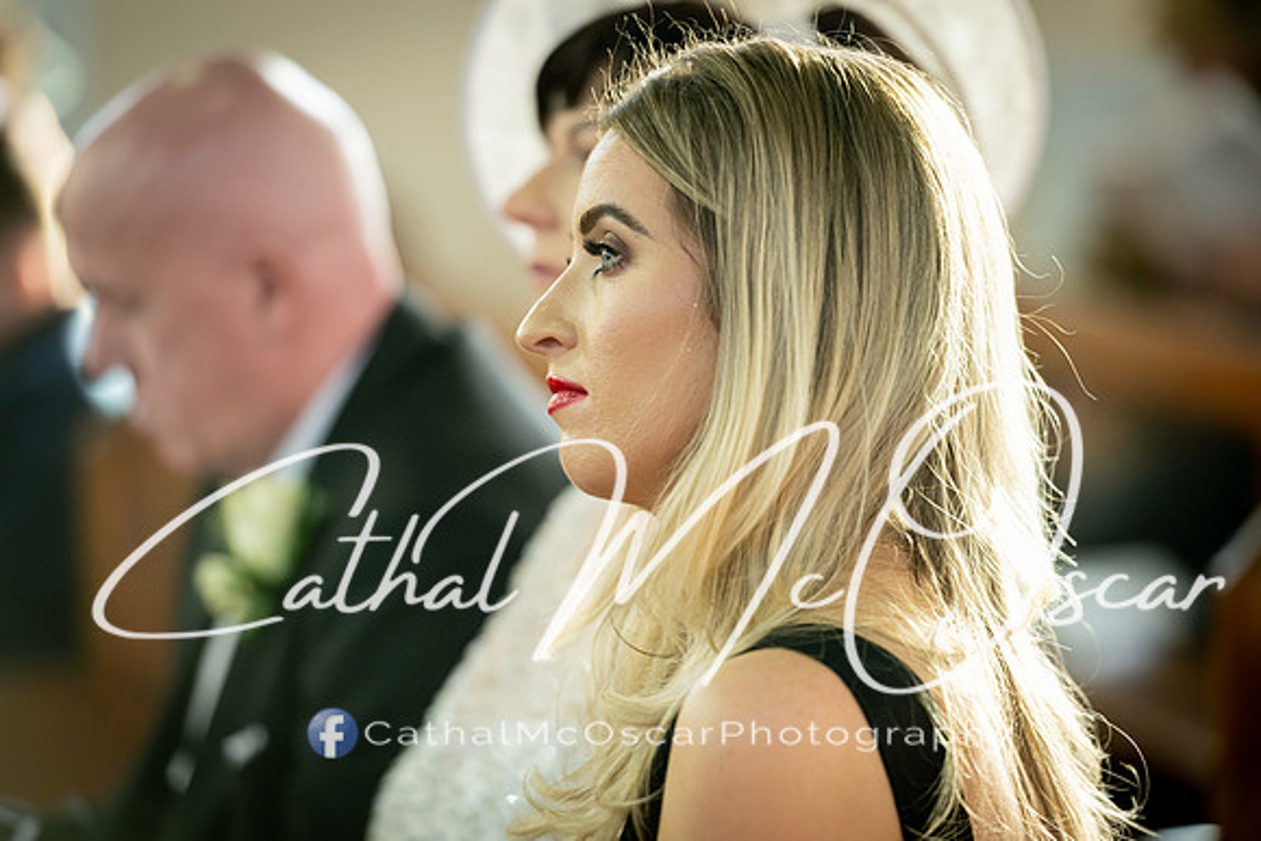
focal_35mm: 190
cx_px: 630
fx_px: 6657
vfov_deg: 7.2
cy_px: 420
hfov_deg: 10.8
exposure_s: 1/125
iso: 800
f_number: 2.8
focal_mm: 190
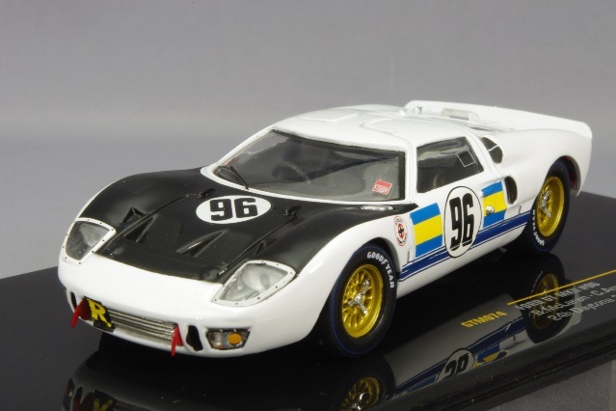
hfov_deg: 24.8
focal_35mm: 82
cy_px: 206
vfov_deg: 16.7
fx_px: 1403
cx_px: 308
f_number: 36
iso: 400
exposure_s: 1/1.67
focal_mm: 55
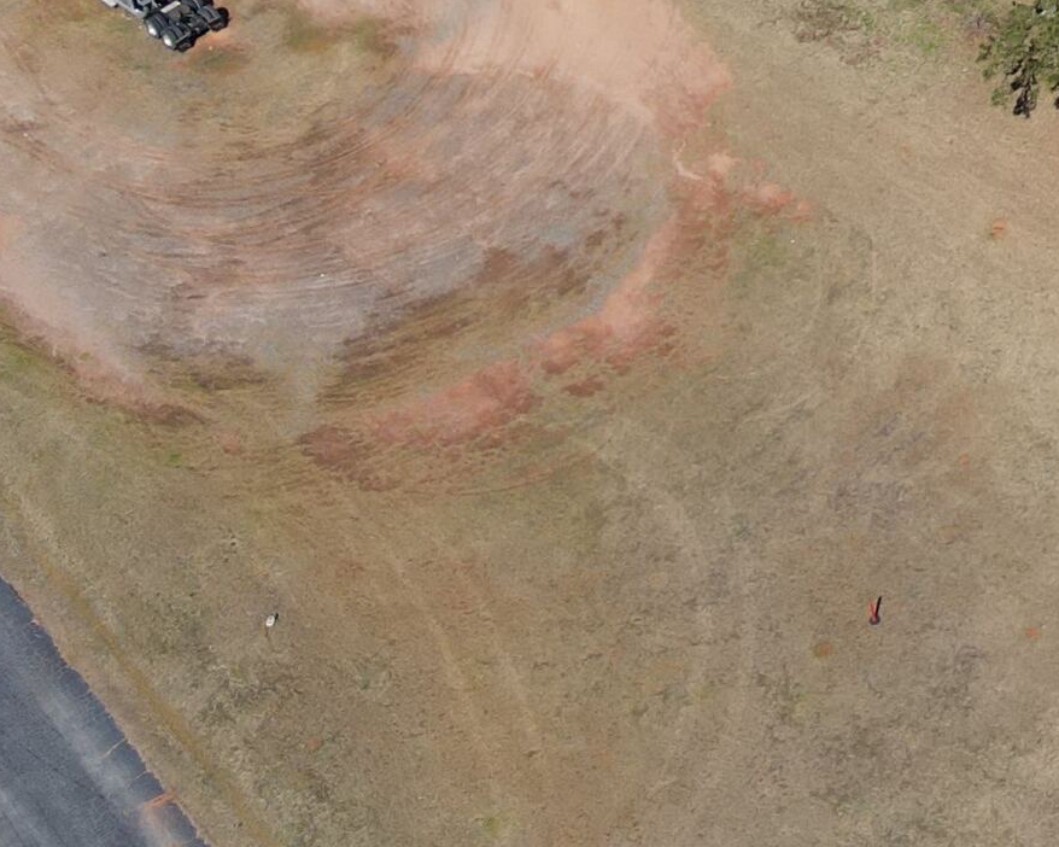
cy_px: -504
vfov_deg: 16.6
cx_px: 1359
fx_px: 2569
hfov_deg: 21.2
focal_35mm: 82
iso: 100
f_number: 2.8
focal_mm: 4.5
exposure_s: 1/640
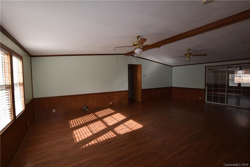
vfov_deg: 77.3
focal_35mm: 15
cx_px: 125
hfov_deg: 100.4
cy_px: 84
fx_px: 104
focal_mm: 10
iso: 450
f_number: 5.6
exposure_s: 1/125
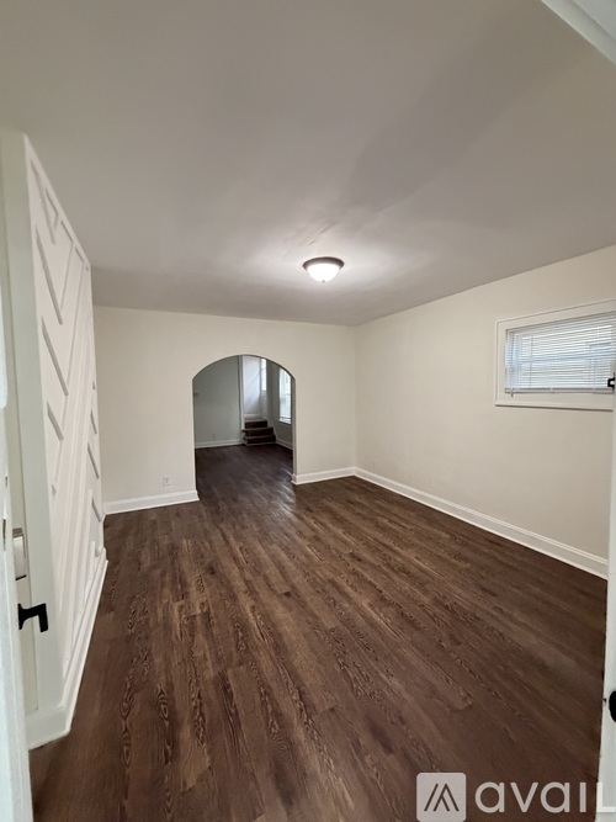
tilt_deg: -1.6
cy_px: 411
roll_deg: -2.2
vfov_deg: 102.1
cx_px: 308
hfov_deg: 85.7
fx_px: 332
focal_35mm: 14
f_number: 2.2
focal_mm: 2.22
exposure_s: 1/60
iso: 800
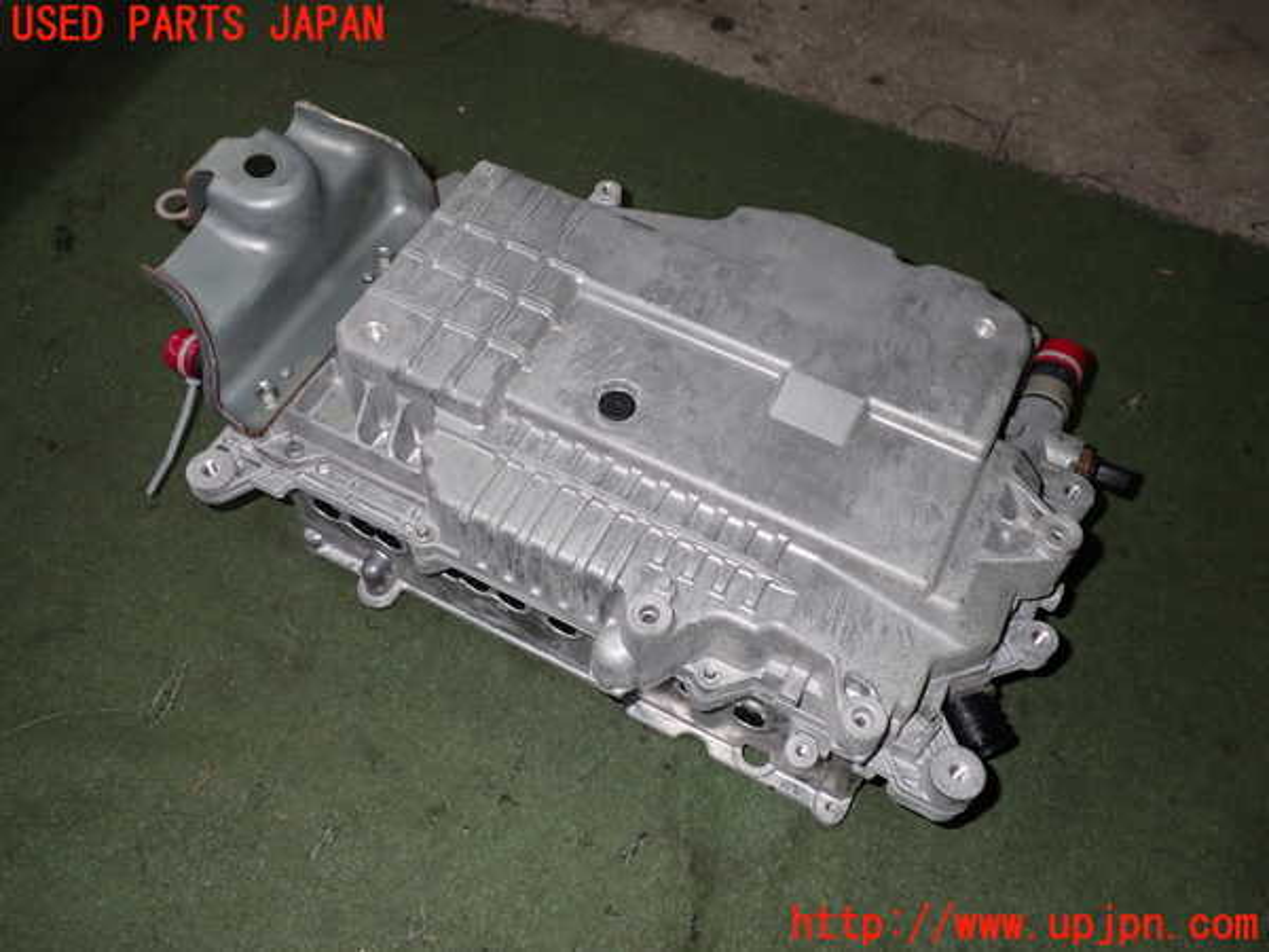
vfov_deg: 46.8
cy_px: 476
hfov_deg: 60.0
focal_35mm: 30
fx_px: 1100
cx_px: 634
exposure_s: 1/30
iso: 200
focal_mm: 5.4
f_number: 6.3
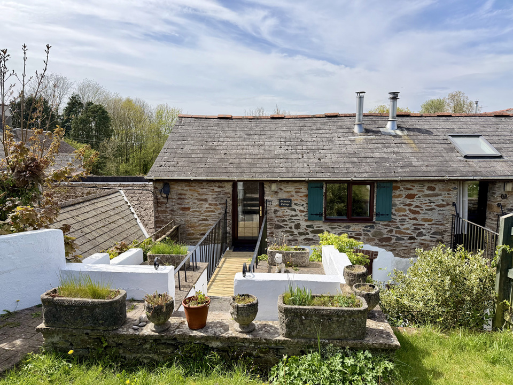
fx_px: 356
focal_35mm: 24
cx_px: 256
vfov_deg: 56.8
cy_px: 192
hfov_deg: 71.6
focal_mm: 6.76
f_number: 1.78
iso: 100
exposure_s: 1/3425
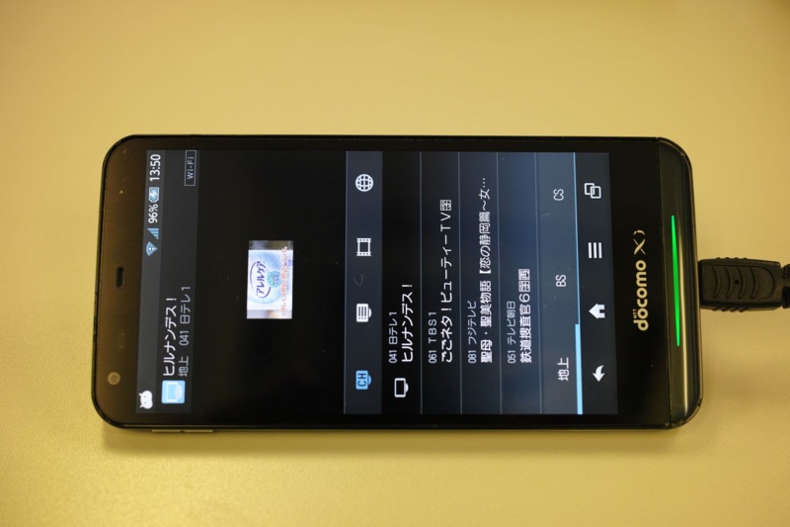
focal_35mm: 45
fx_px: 987
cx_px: 395
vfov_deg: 29.9
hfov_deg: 43.6
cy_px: 264
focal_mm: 30
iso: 200
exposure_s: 1/50
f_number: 3.2
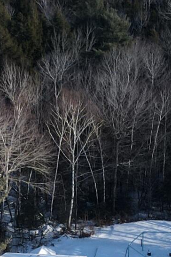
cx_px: 56
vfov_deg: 14.8
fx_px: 977
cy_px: 226
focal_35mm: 137
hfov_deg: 10.0
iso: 100
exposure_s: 1/500
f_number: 2.8
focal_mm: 4.5
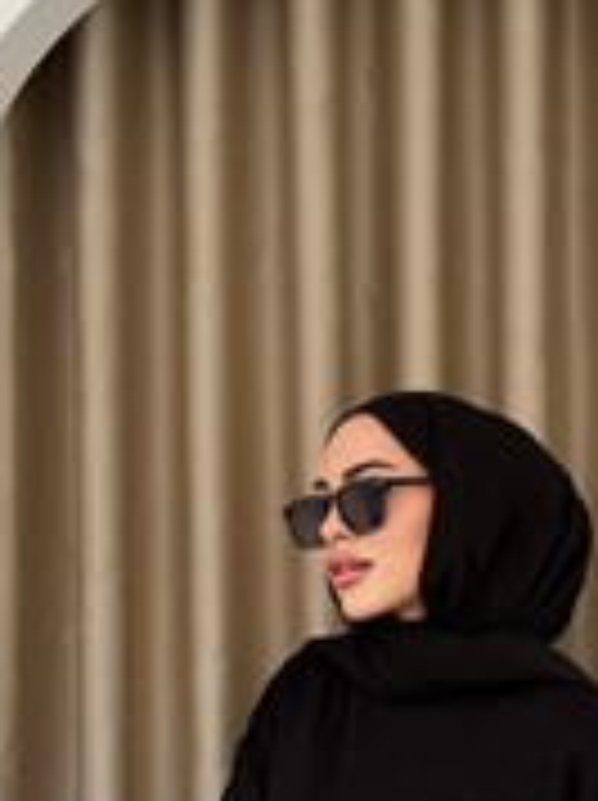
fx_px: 1662
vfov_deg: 26.9
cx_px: 355
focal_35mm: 72
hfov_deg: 20.4
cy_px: 547
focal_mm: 6.76
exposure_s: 1/177
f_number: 1.78
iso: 64
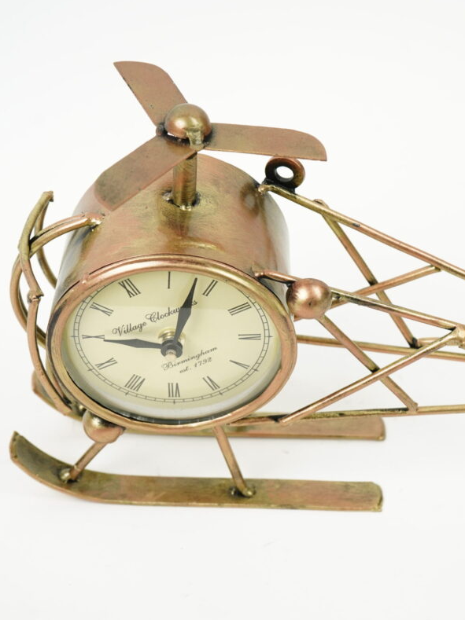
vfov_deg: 24.7
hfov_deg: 18.6
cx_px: 293
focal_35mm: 79
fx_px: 1416
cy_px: 310
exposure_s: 1/320
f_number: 6.3
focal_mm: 54
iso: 1250
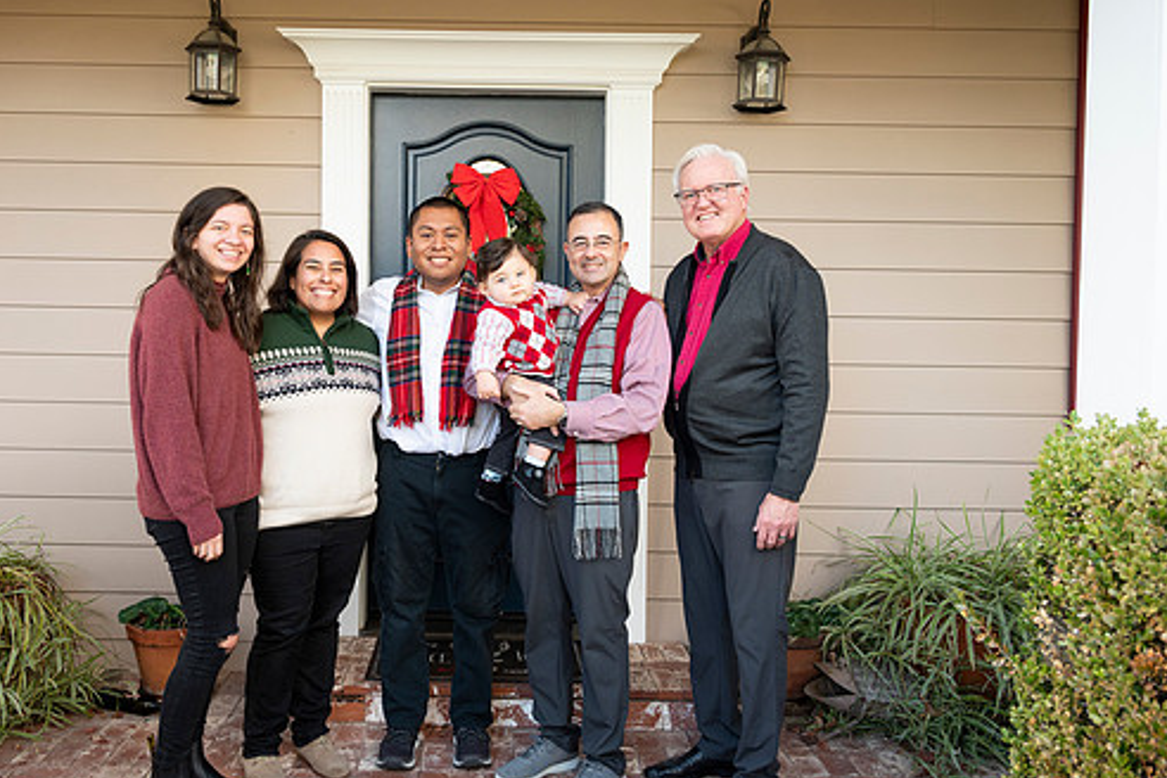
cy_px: 359
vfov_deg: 39.9
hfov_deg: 57.0
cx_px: 496
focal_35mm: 33
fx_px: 1070
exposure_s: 1/125
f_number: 4.2
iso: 400
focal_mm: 28
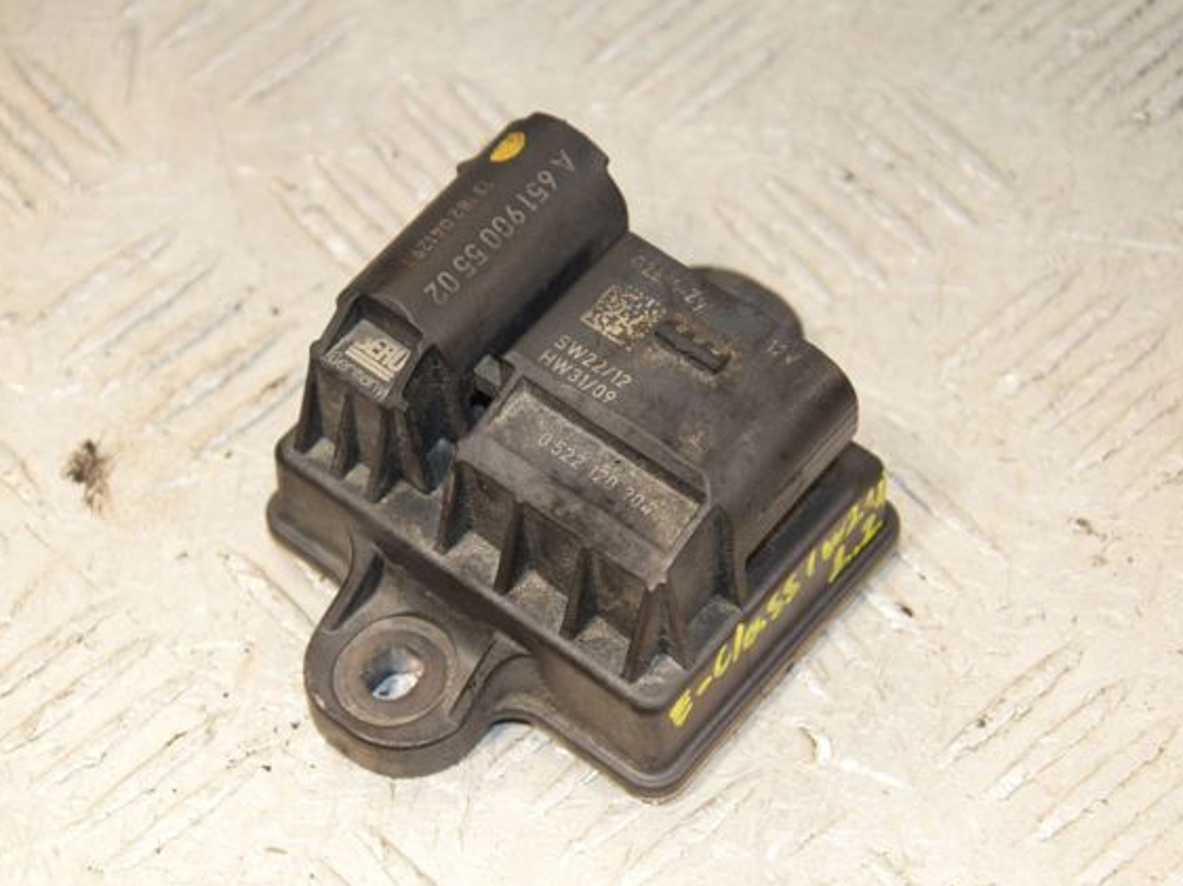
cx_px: 541
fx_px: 3928
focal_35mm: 115
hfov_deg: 17.1
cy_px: 446
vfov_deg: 12.9
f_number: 6.3
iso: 1600
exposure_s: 1/200
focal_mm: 70
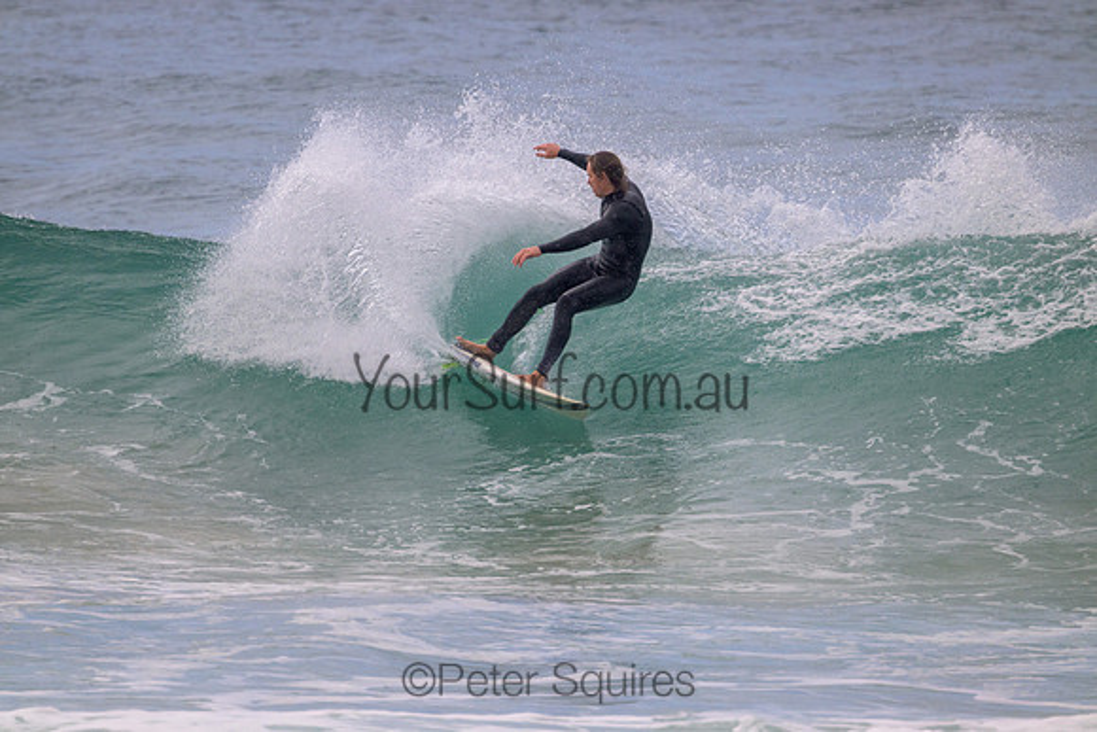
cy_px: 366
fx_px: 24382
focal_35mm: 800
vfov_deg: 1.7
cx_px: 548
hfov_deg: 2.6
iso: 900
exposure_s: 1/2000
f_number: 11
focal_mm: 800
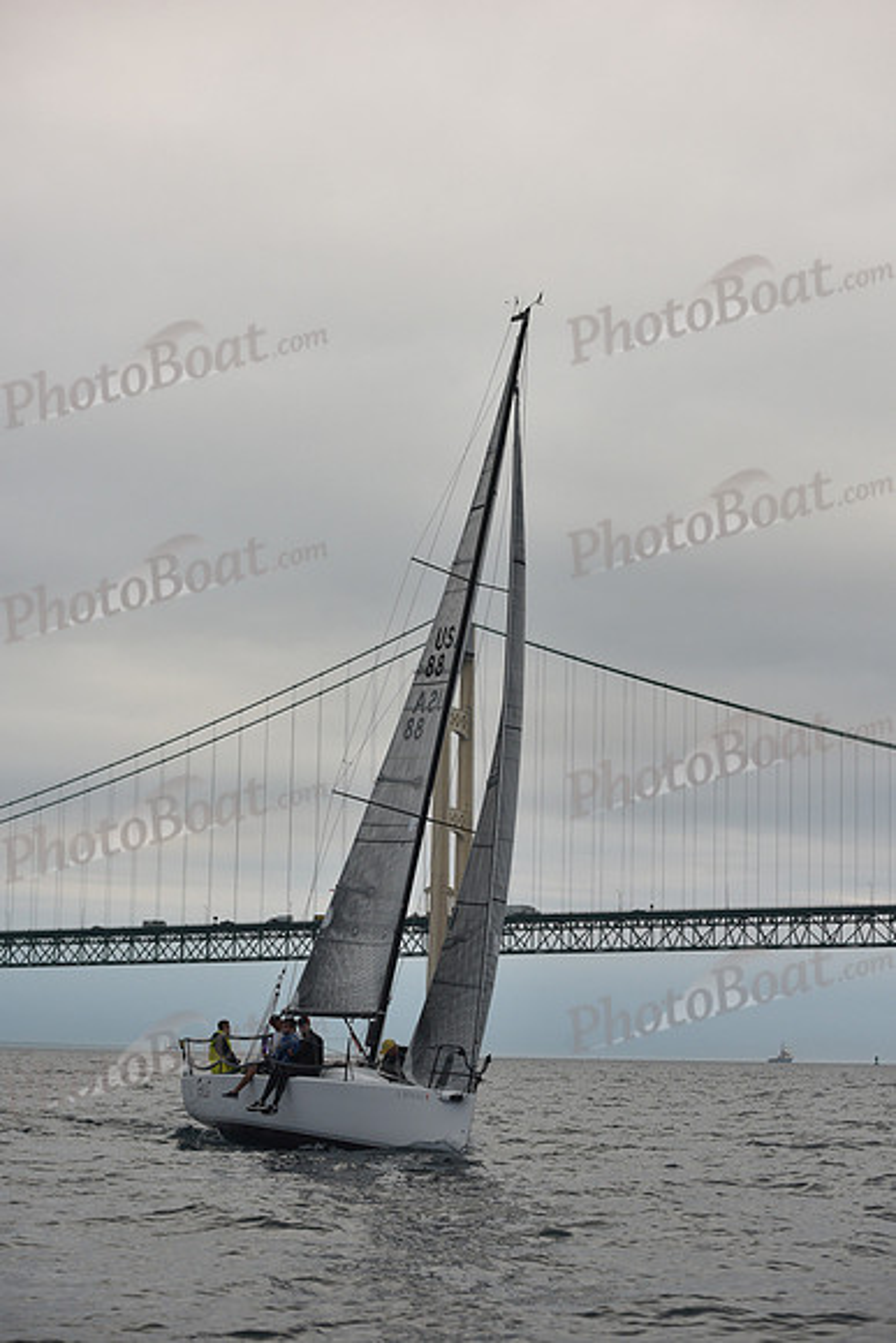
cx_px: 448
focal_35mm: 70
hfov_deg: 19.5
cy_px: 672
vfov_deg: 28.8
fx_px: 2612
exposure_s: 1/640
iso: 640
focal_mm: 70
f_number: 6.3
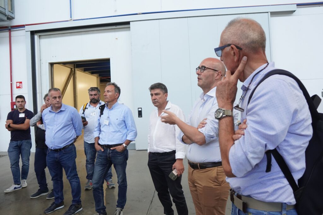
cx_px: 162
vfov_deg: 53.1
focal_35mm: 24
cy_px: 108
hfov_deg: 73.7
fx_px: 215
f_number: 4
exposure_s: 1/100
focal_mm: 16
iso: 1600
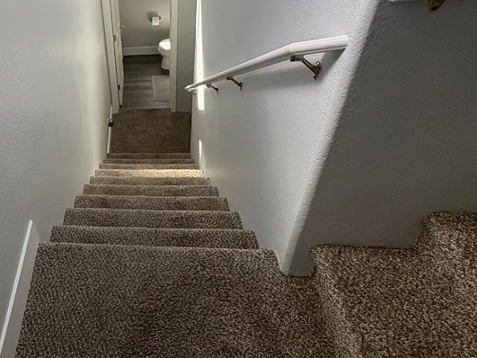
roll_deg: +8.9
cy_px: 74
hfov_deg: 59.7
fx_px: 372
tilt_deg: -32.8
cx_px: 89
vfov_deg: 48.6
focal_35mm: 27
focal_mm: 2.22
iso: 125
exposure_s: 1/99
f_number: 2.2
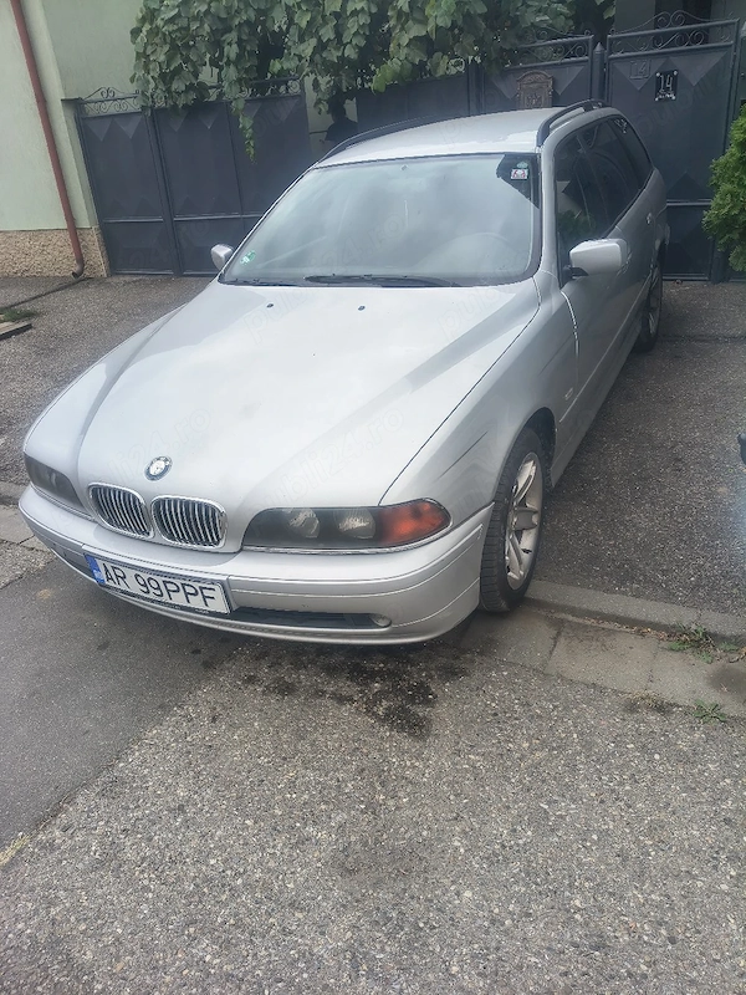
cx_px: 373
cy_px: 498
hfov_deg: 53.1
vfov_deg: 67.3
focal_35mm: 26
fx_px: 747
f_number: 1.8
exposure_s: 1/345
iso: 101
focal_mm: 4.81
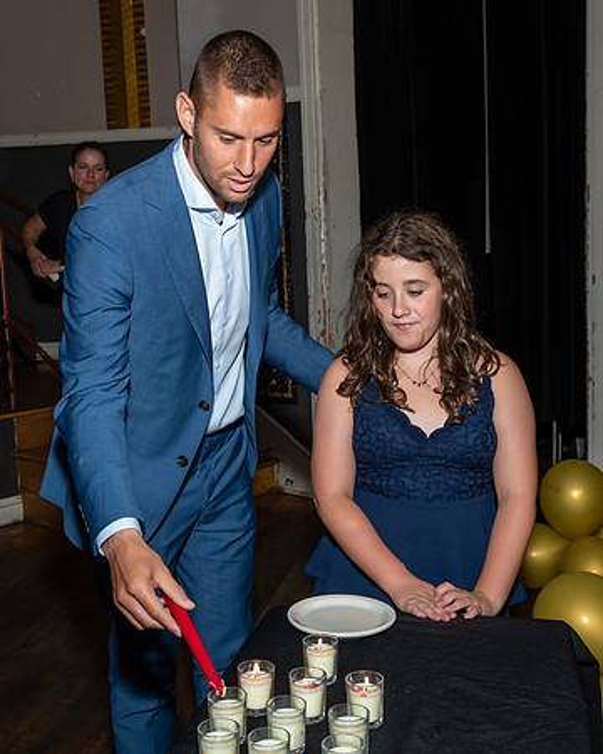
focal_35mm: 49
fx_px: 1093
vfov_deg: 38.0
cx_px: 299
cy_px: 365
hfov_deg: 30.8
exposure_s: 1/250
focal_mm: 20
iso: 500
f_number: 6.3
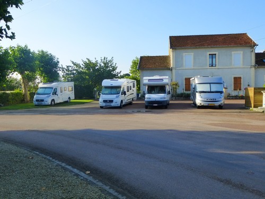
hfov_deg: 61.7
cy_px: 100
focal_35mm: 29
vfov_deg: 48.2
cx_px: 132
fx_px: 222
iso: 250
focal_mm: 5
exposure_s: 1/640
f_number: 3.5
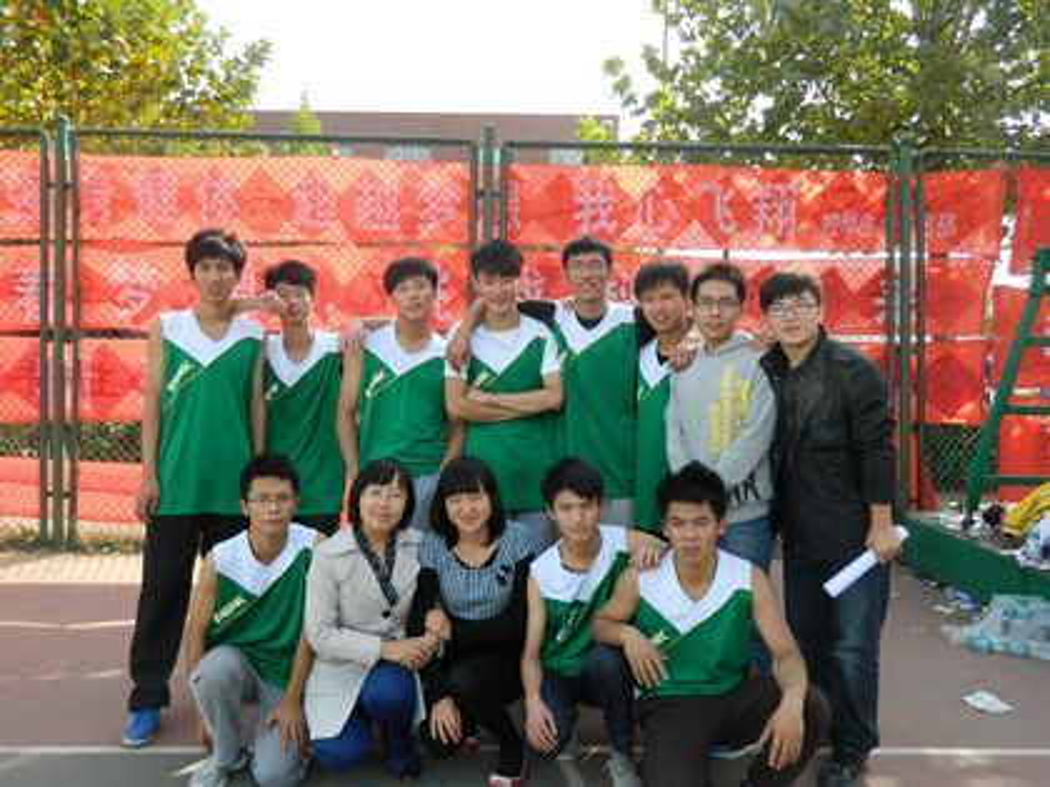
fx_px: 849
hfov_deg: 63.4
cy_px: 394
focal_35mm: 28
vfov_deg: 49.7
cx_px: 525
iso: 80
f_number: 3.2
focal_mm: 5.1
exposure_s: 1/250
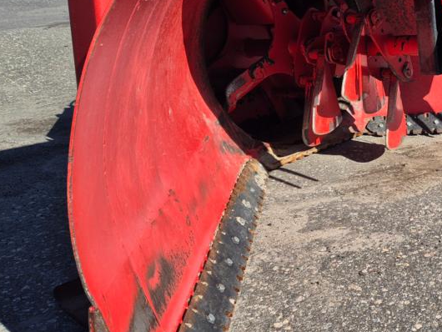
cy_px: 108
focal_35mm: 48
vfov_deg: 30.1
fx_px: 613
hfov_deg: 36.1
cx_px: 431
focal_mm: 5.4
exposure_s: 1/1656
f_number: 1.8
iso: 25
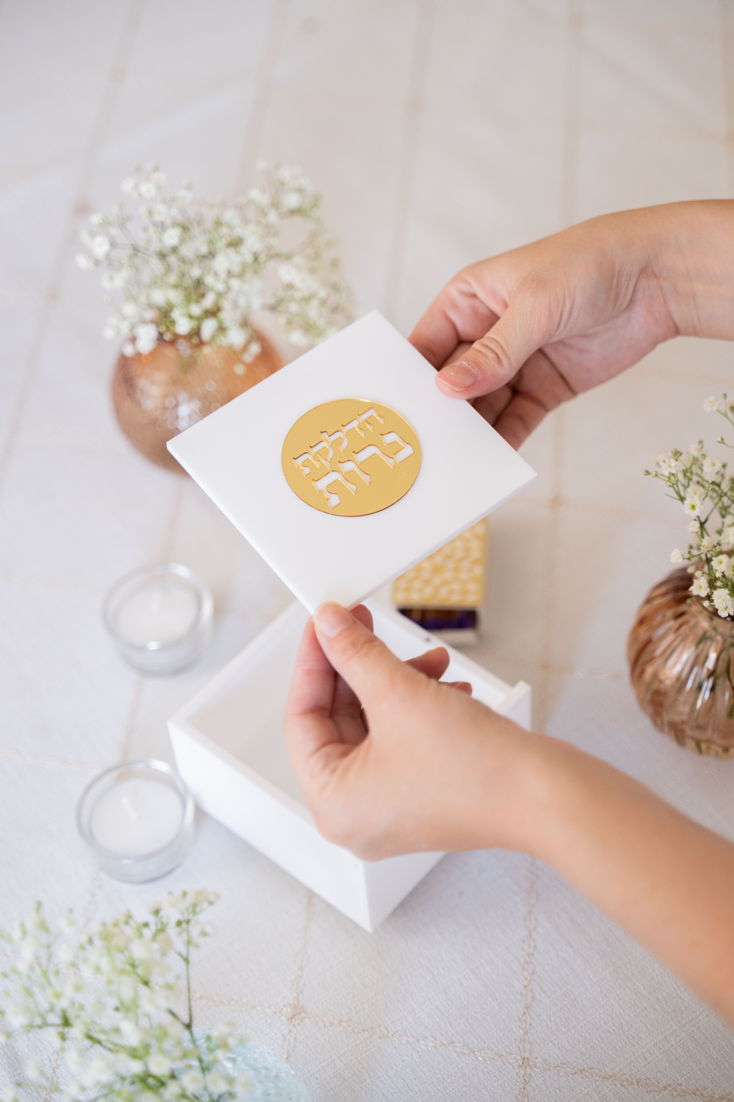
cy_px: 551
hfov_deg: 22.6
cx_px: 367
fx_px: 1835
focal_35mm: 60
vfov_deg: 33.4
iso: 1600
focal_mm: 60
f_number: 2.8
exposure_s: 1/400
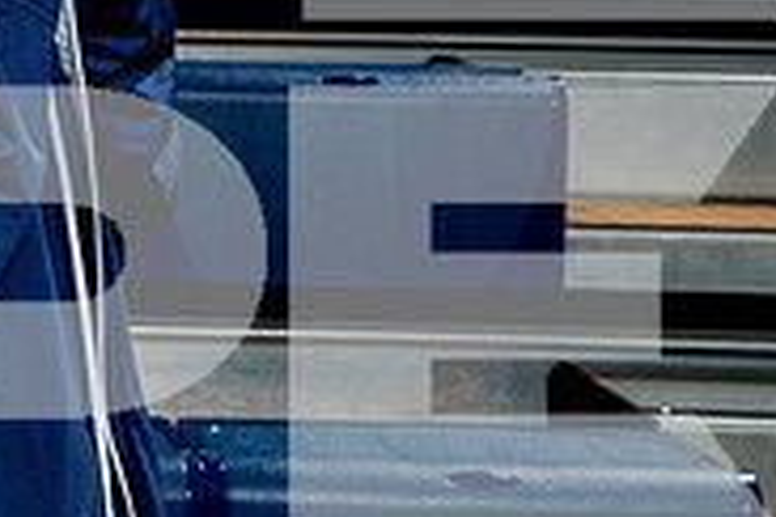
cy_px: -201
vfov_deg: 10.3
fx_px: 2802
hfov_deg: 14.9
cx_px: -288
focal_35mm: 130
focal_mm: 41
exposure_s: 1/250
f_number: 8
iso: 320
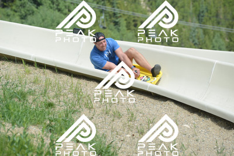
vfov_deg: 7.0
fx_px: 1268
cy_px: 78
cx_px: 117
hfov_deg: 10.5
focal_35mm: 195
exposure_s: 1/640
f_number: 6.3
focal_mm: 195
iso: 280
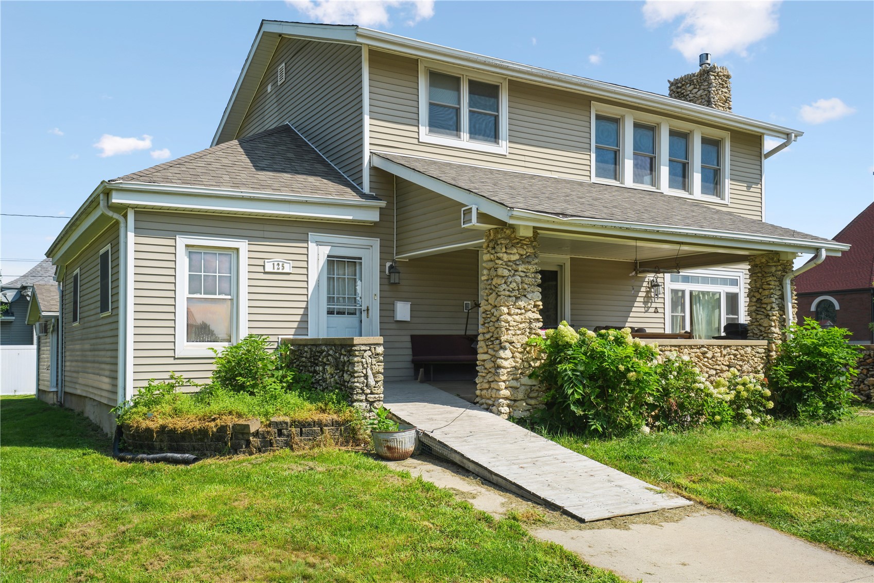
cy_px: 292
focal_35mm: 32
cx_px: 437
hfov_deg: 58.7
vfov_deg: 41.1
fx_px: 777
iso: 100
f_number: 10
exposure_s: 1/200
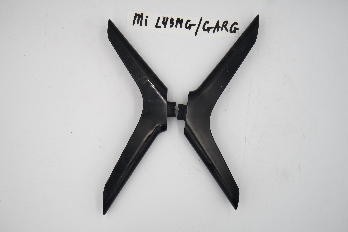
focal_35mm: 43
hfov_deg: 45.4
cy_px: 116
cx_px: 174
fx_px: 416
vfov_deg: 31.2
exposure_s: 1/100
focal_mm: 16
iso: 160
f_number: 4
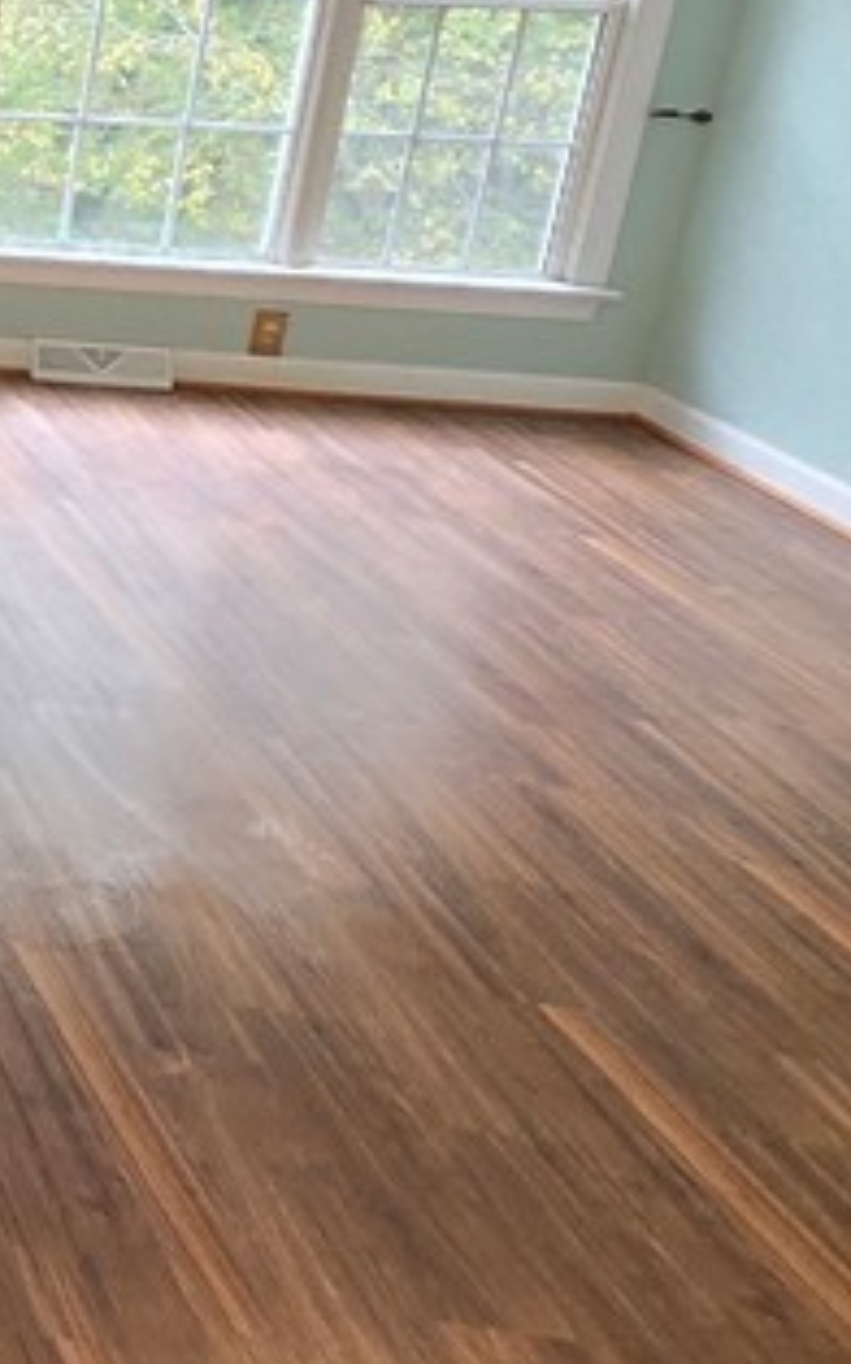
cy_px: 209
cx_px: -990
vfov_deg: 41.8
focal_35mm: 45
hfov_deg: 17.1
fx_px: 1671
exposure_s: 1/120
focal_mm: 2.2
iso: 320
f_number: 2.2
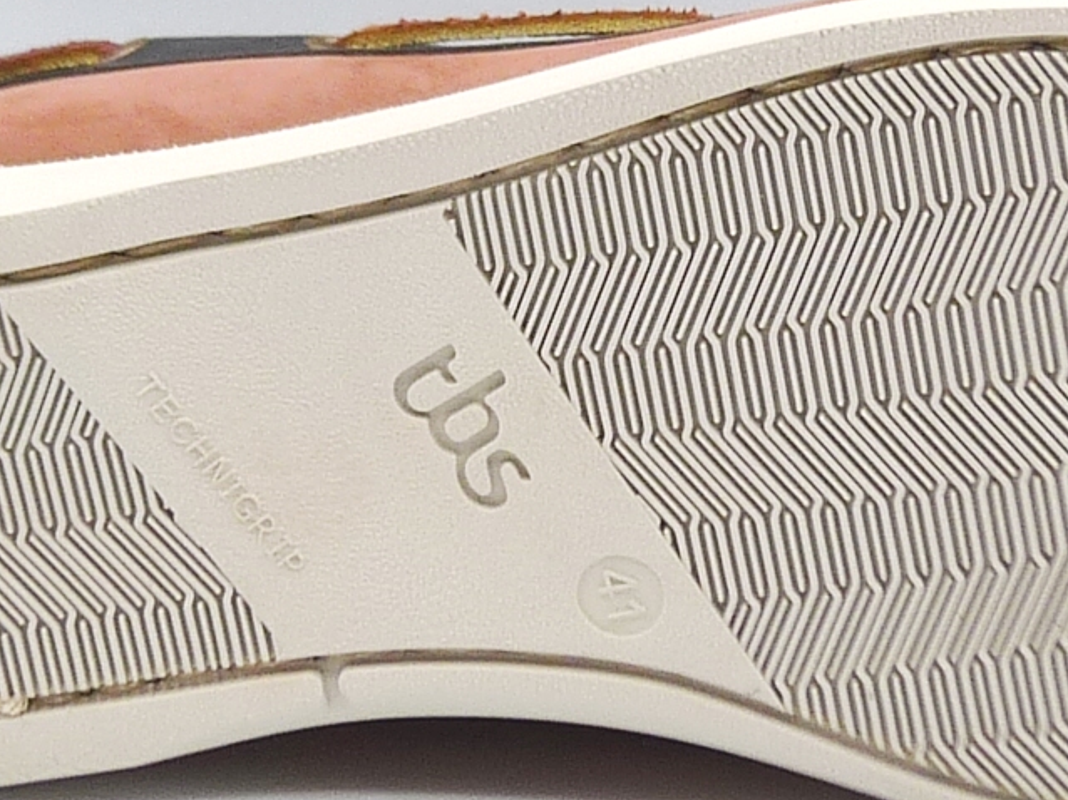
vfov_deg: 9.7
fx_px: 4719
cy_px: 316
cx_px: 641
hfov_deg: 12.9
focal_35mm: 153
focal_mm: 6.2
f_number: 4
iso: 100
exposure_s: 1/160
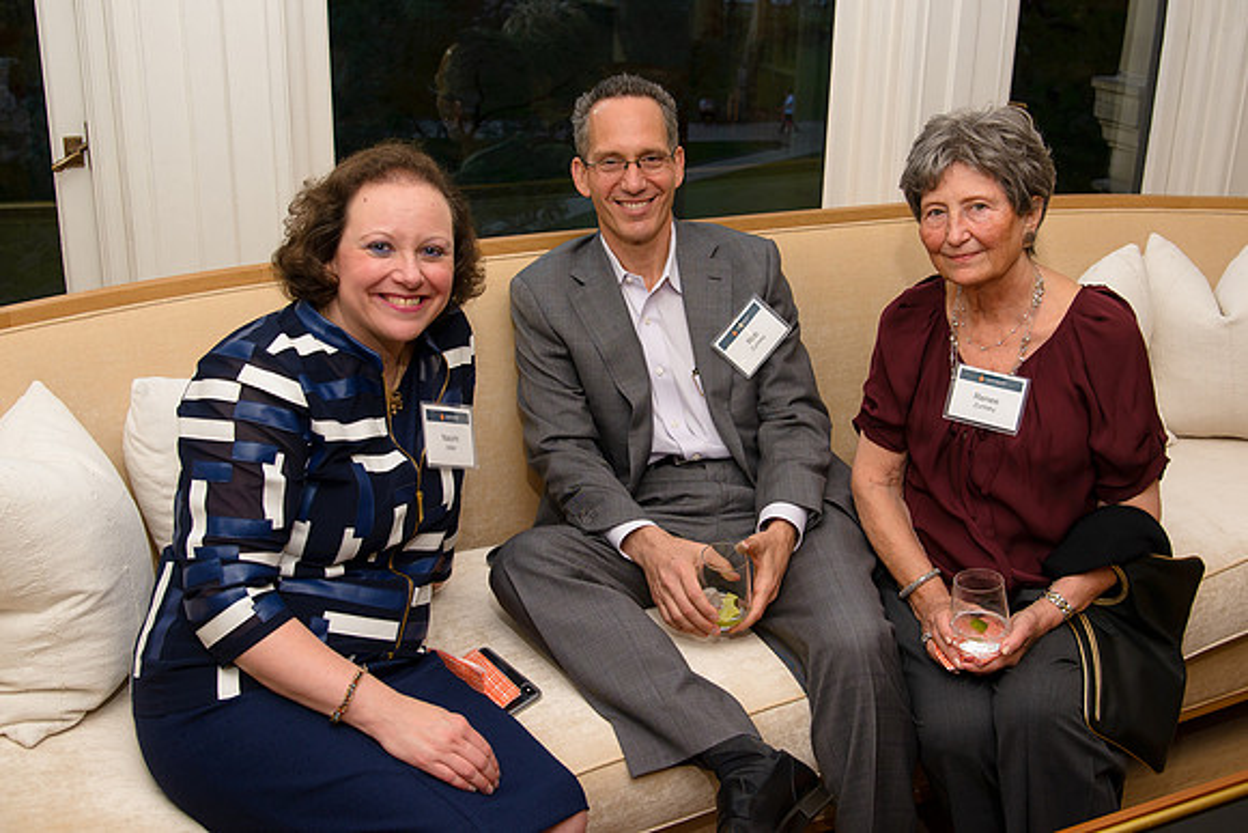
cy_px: 382
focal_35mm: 41
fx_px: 1425
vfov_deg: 32.5
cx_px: 654
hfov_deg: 47.3
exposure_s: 1/60
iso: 800
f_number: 5.6
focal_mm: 38
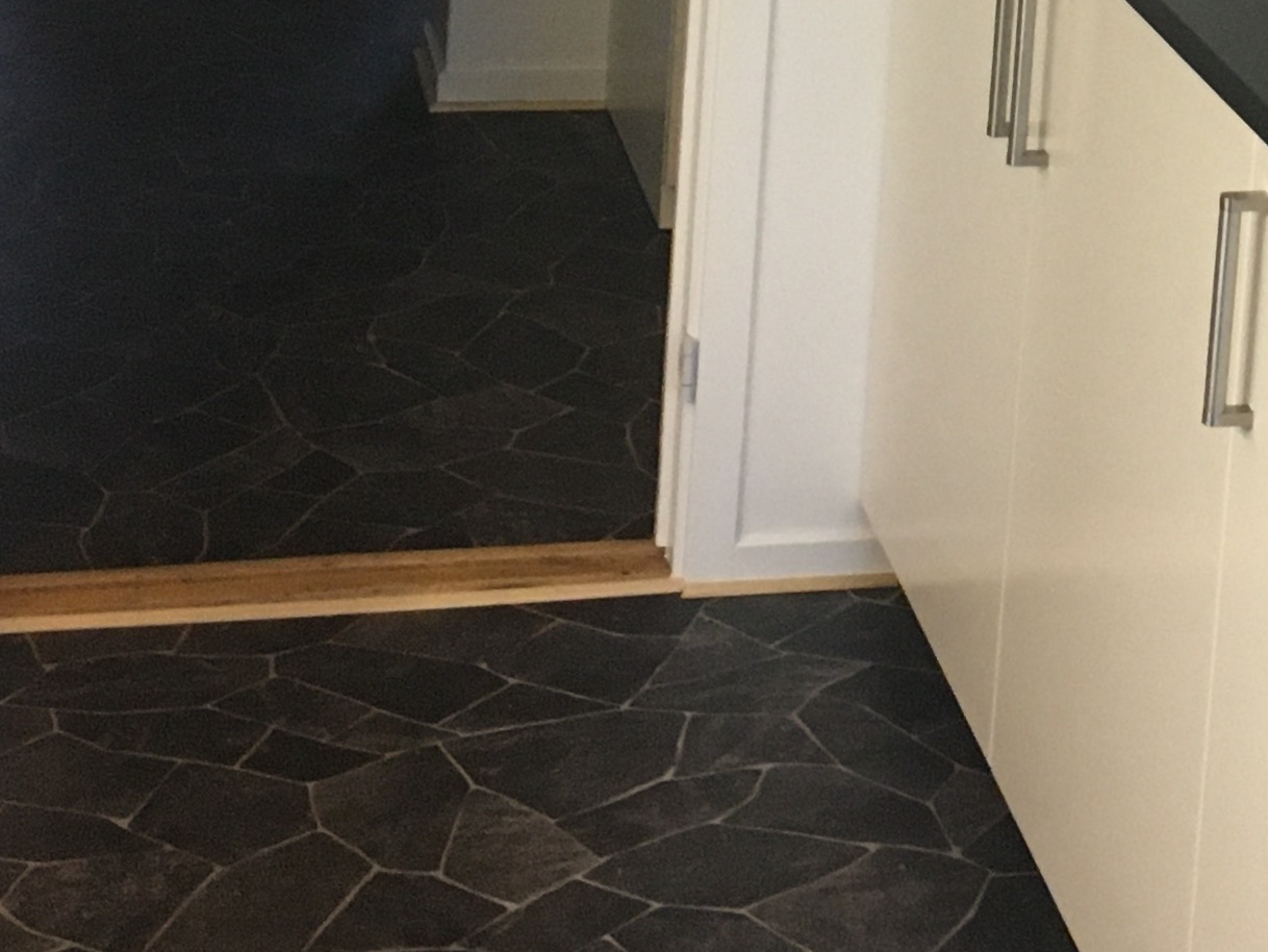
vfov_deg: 14.4
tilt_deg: -6.3
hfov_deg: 19.8
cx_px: 1283
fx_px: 3517
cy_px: -451
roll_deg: -5.2
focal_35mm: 96
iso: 200
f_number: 2.2
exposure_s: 1/33
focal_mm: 4.15
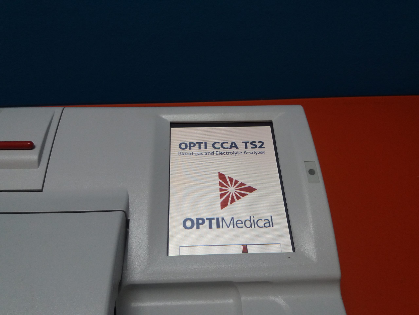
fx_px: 339
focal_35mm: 28
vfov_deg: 49.7
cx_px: 210
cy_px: 158
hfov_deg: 63.4
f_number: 1.9
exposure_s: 1/100
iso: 100
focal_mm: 3.7
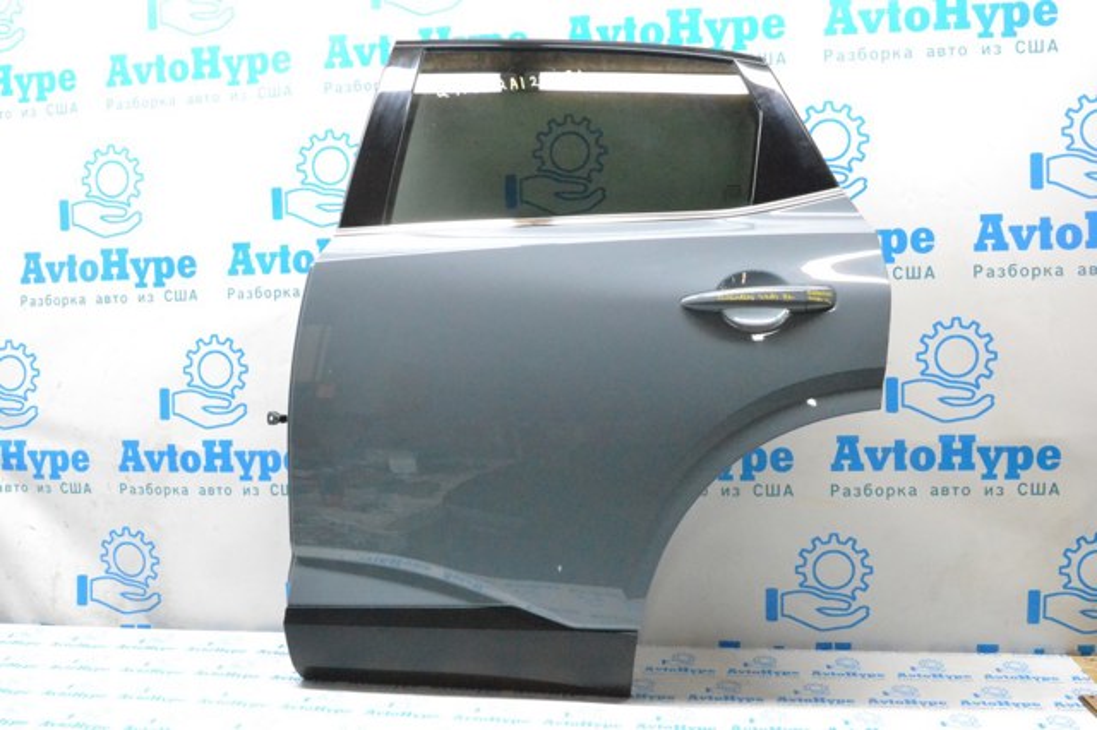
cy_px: 365
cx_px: 548
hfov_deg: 57.2
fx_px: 1005
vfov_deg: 39.9
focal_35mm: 33
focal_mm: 22
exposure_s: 1/50
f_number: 13
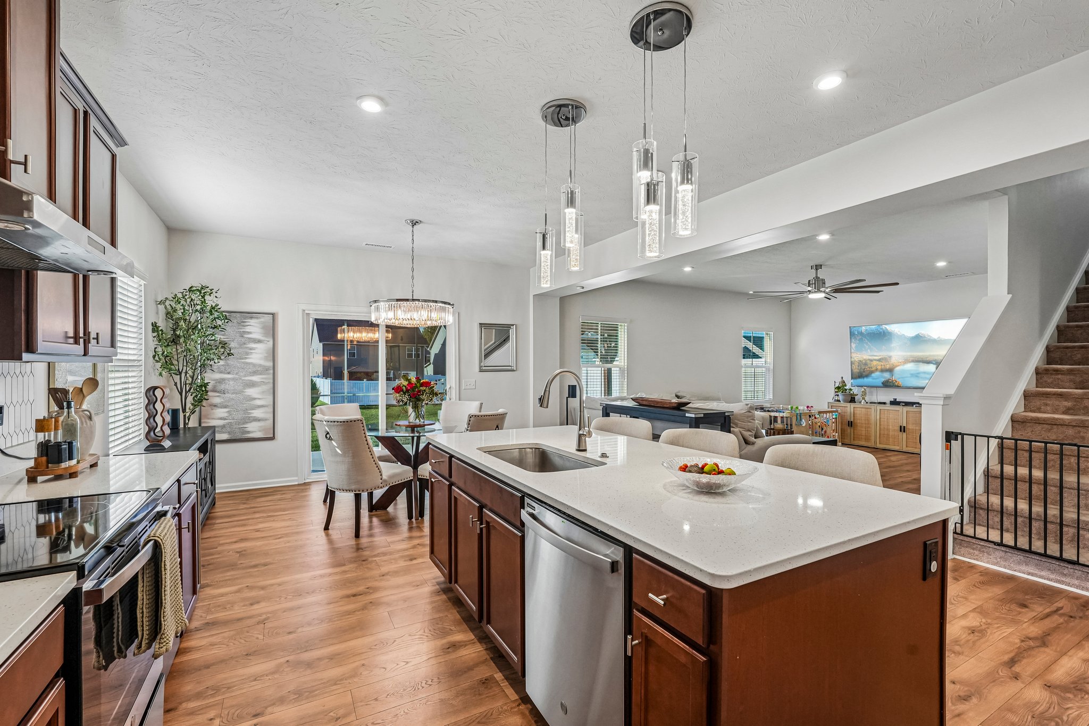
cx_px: 544
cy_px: 363
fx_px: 484
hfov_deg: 96.7
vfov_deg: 73.7
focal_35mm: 16
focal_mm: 16
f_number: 8
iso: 500
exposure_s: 1/30
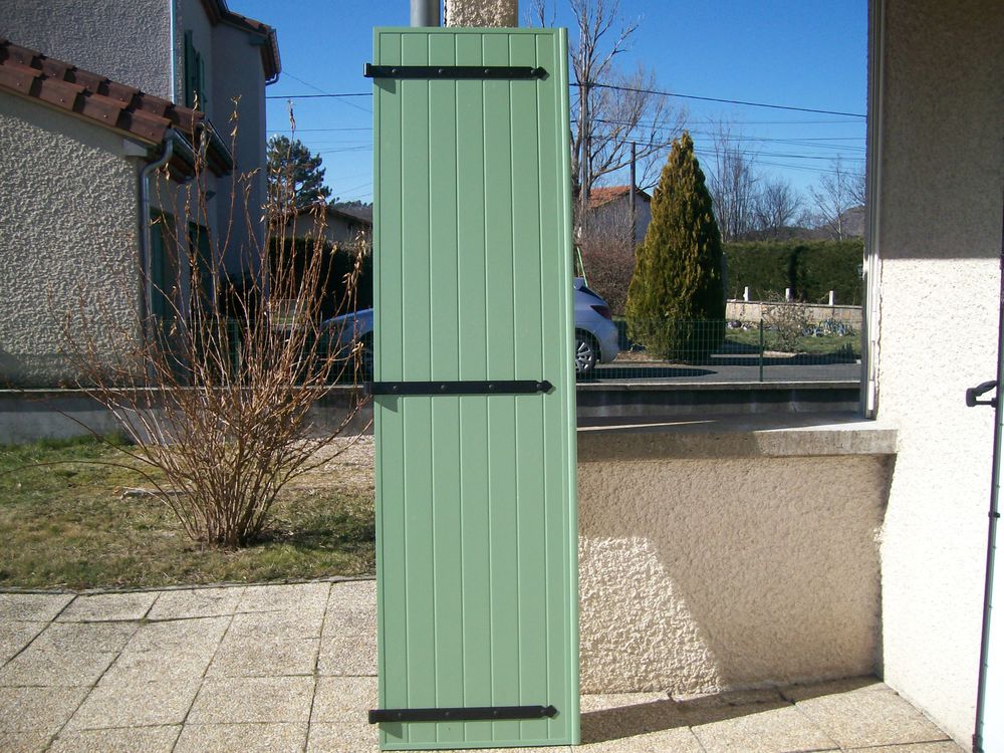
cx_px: 502
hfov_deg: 52.6
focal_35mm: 35
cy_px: 376
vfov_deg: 40.7
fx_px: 1015
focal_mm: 5.8
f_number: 7.2
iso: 80
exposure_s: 1/253
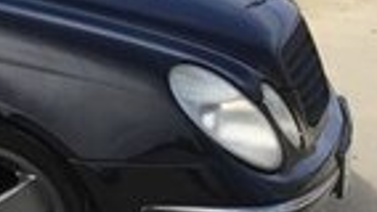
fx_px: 1470
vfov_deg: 8.2
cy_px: -38
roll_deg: -0.1
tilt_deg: -11.4
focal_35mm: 147
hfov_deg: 12.1
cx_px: -483
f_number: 2.2
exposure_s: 1/1364
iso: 32
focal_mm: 4.15
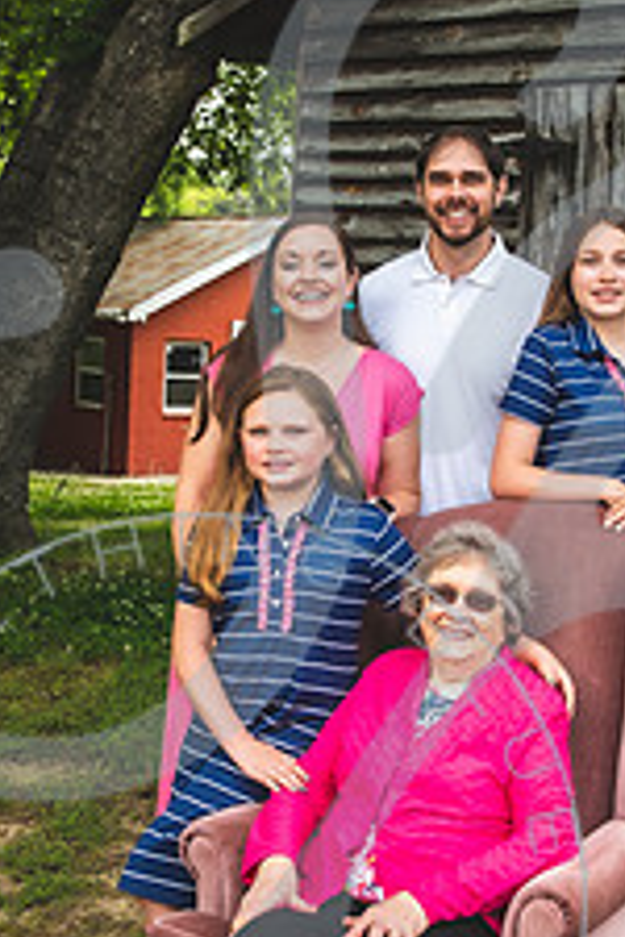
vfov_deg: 31.3
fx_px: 1667
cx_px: 388
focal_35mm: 64
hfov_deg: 21.2
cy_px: 583
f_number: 5.6
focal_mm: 32
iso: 160
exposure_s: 1/200
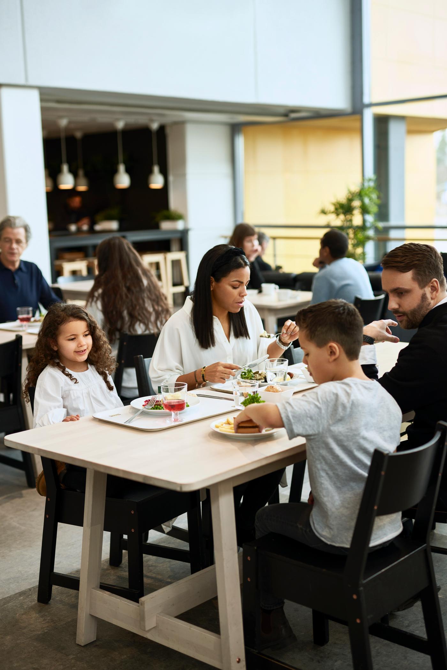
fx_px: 931
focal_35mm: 50
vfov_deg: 39.6
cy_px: 335
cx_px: 224
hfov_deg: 27.0
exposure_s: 1/160
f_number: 2
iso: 200
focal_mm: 50
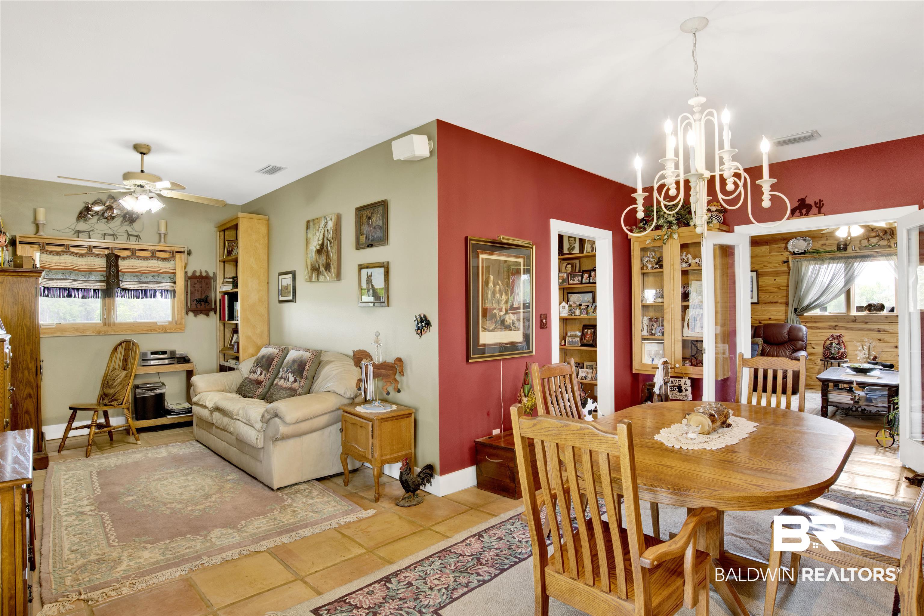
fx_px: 462
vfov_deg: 67.4
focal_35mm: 18
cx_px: 462
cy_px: 308
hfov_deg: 90.0
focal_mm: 18
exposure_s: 1/2.5
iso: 200
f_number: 11
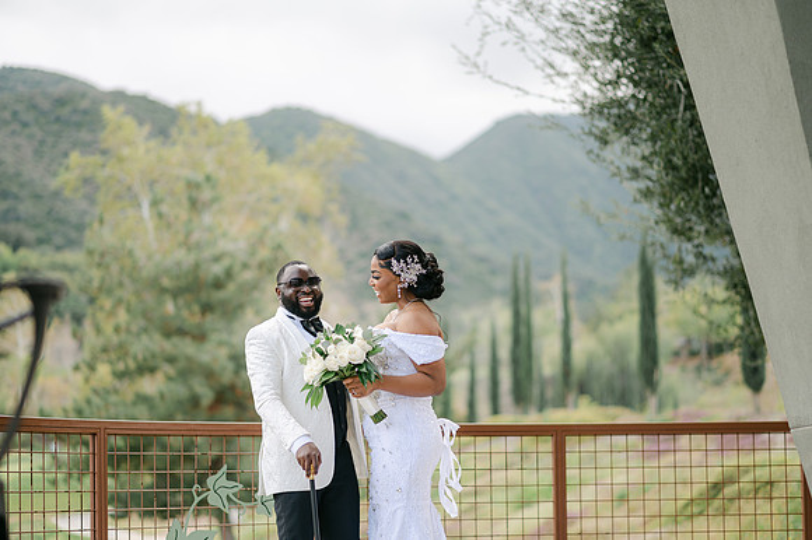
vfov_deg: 16.1
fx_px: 1916
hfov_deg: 23.9
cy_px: 270
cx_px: 406
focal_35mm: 85
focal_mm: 85
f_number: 2
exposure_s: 1/1250
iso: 100
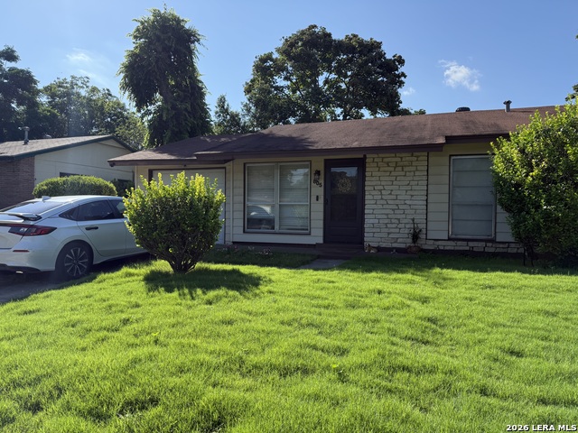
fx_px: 401
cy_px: 216
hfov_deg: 71.6
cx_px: 289
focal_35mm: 24
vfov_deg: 56.8
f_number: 1.78
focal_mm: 6.76
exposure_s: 1/3145
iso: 100
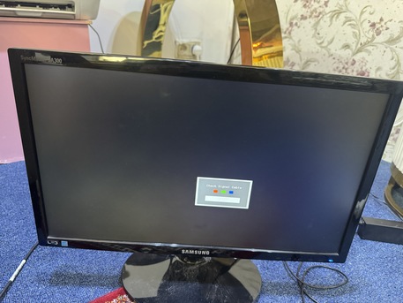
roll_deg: -2.8
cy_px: 152
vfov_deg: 56.8
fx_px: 279
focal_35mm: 24
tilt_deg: -24.6
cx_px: 202
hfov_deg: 71.6
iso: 1000
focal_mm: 6.76
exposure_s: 1/40
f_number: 1.78
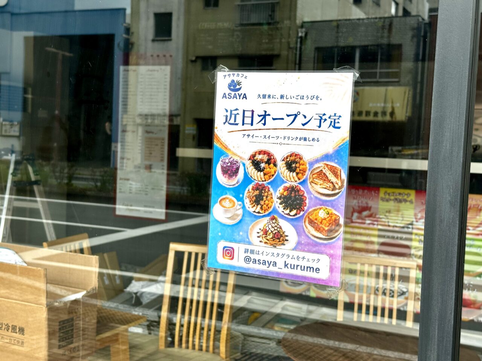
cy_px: 180
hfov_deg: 39.7
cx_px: 241
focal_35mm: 48
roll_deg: -2.8
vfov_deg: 30.3
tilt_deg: -2.9
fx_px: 668
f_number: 1.78
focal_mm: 6.86
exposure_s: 1/729
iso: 64
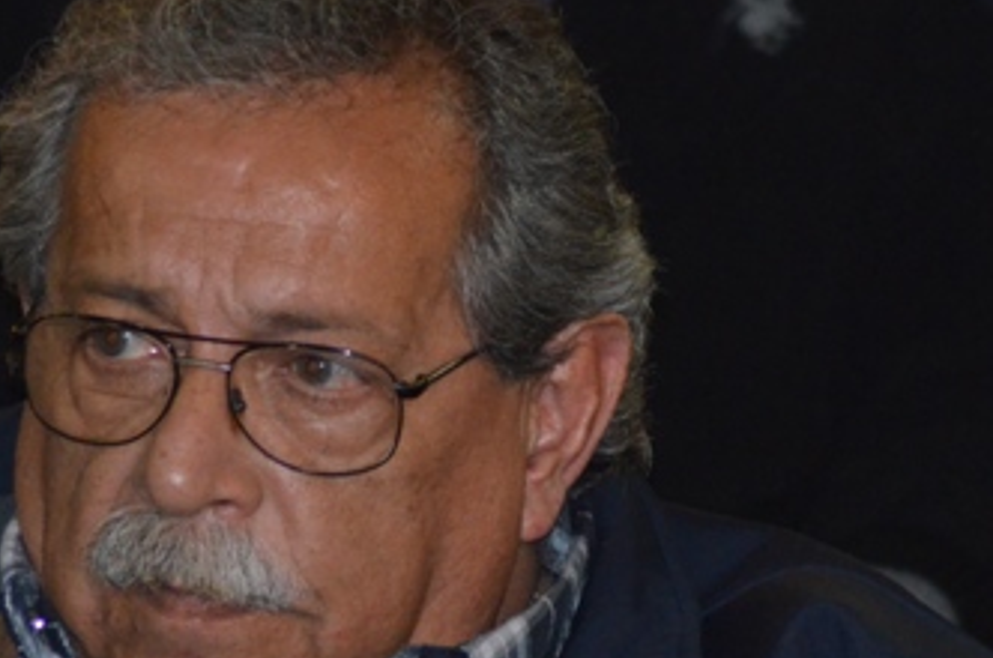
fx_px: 17454
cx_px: 286
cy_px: 386
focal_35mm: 634
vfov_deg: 2.2
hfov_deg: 3.3
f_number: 4.8
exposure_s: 1/60
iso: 3200
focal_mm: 190
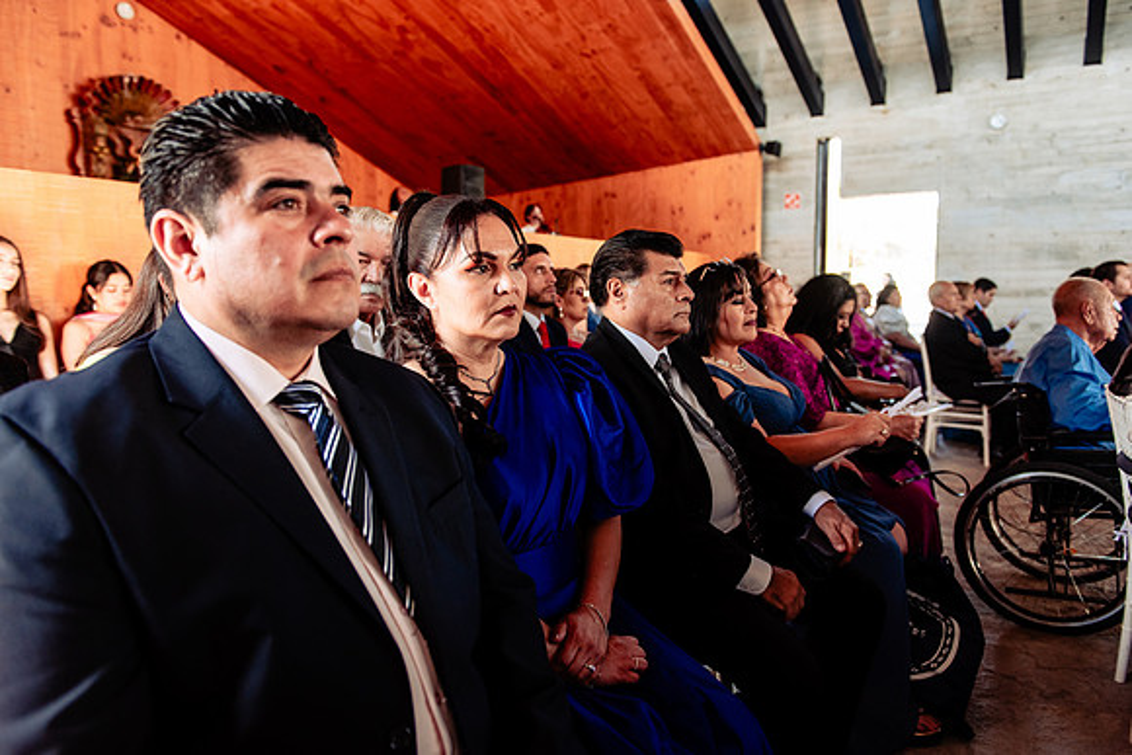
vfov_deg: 51.7
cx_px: 571
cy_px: 378
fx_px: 779
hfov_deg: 72.0
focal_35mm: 25
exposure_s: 1/250
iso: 800
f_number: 3.2
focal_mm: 24
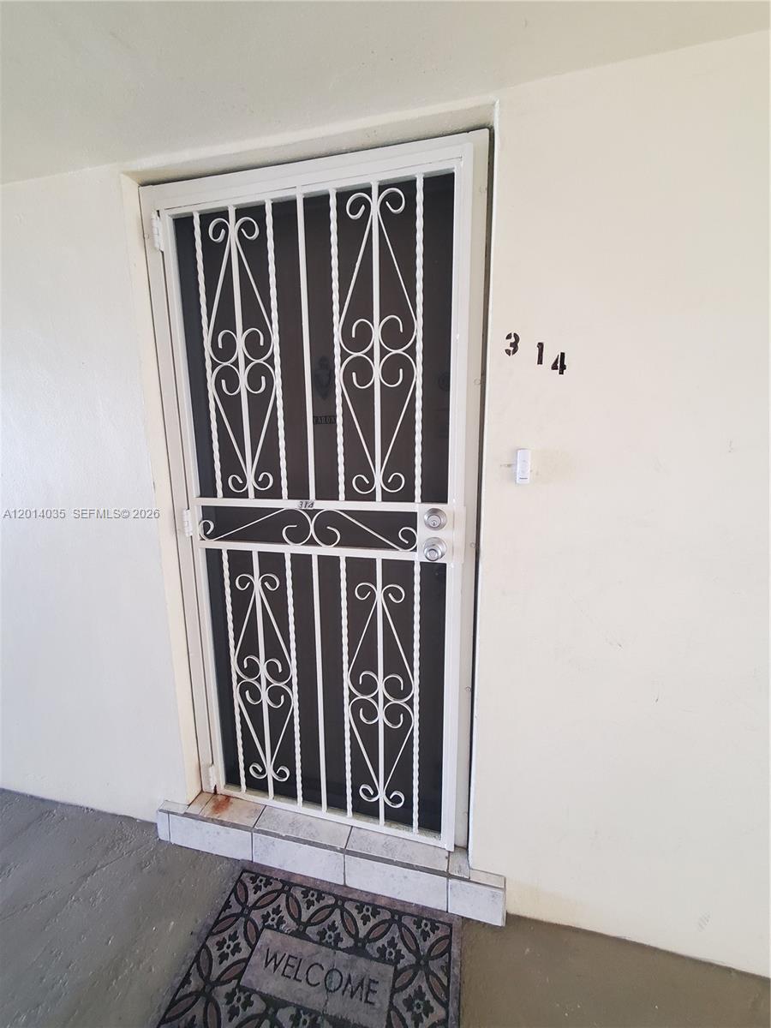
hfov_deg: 89.9
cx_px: 386
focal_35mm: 13
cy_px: 514
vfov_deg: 106.2
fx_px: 386
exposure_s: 1/60
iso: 640
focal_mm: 1.8
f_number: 2.2
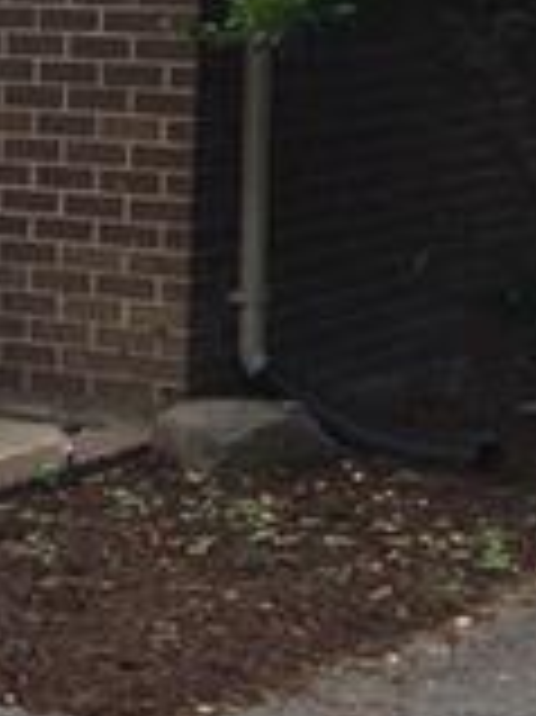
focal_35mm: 140
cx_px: -545
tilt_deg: -4.3
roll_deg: +0.2
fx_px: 2894
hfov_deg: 9.8
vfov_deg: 14.0
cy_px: 140
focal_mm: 4.15
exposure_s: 1/1014
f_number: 2.2
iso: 32
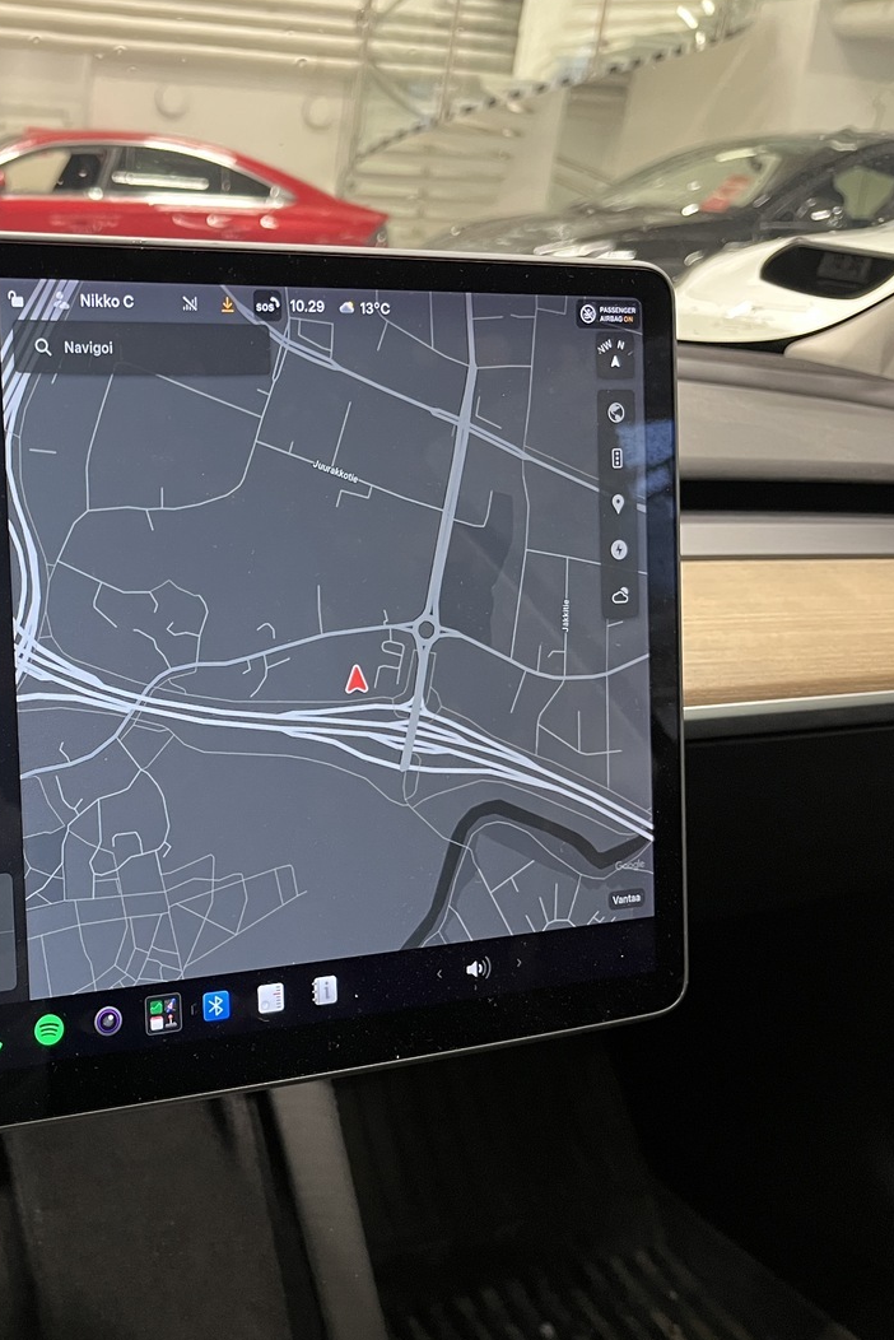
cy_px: 670
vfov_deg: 51.9
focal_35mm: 37
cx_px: 62
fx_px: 1377
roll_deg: -2.9
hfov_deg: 33.7
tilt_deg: -19.1
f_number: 1.6
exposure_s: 1/50
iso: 320
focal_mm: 5.1
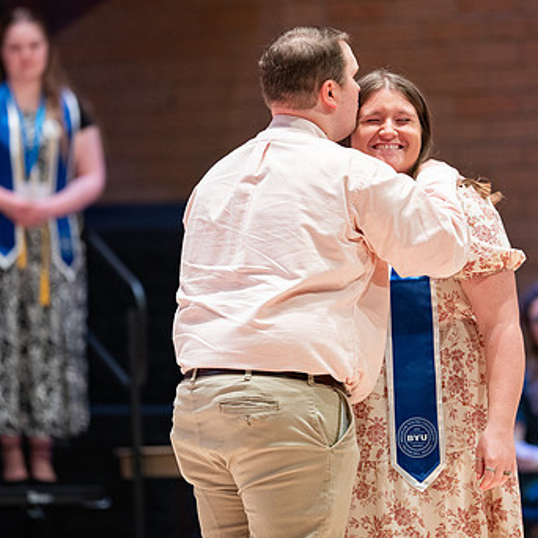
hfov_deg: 5.7
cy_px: 247
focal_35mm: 309
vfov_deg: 5.7
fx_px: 5433
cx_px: 269
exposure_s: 1/200
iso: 1000
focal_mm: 200
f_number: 2.8
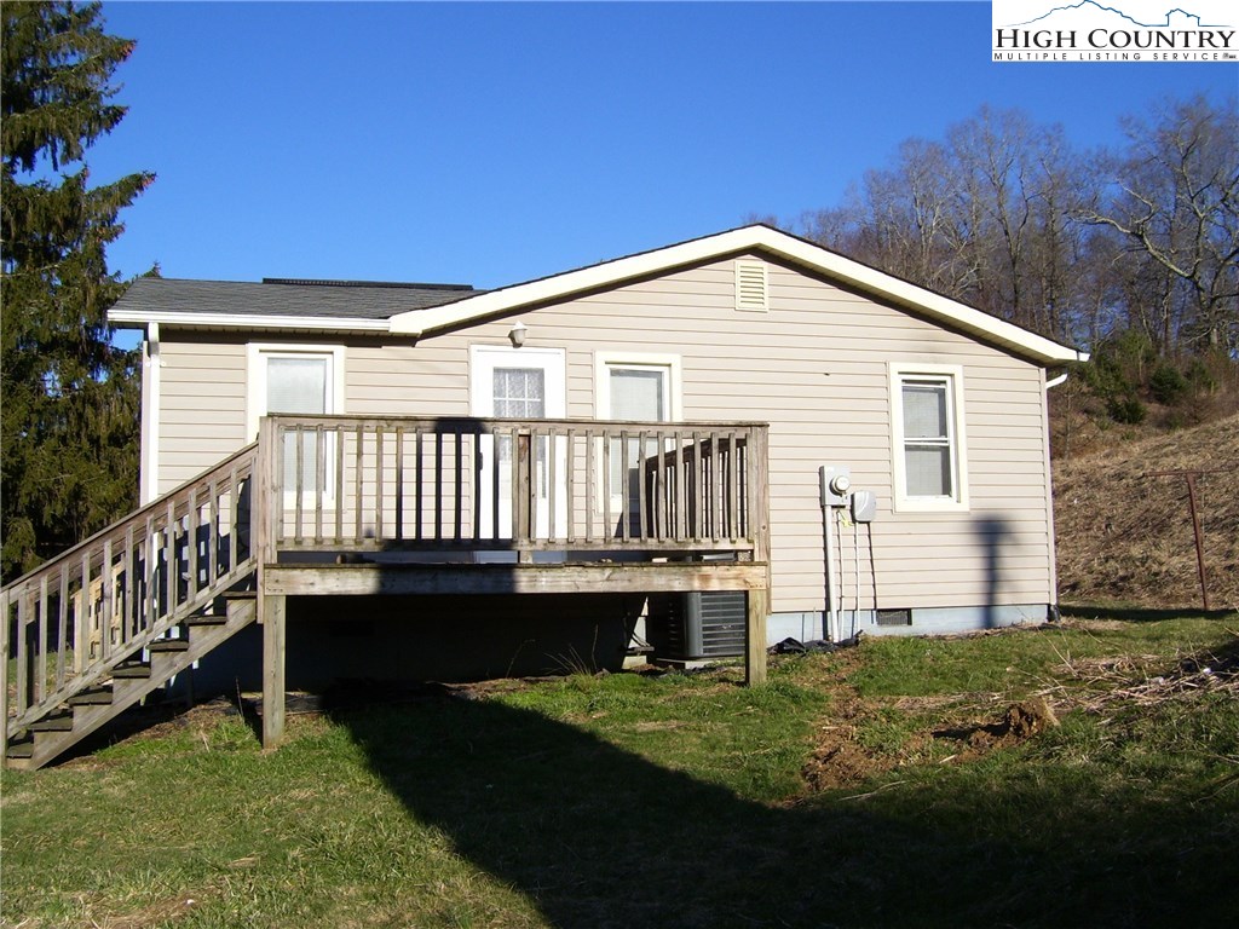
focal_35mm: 37
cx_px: 620
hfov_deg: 50.1
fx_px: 1324
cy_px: 464
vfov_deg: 38.7
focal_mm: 6
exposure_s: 1/500
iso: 80
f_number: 4.8
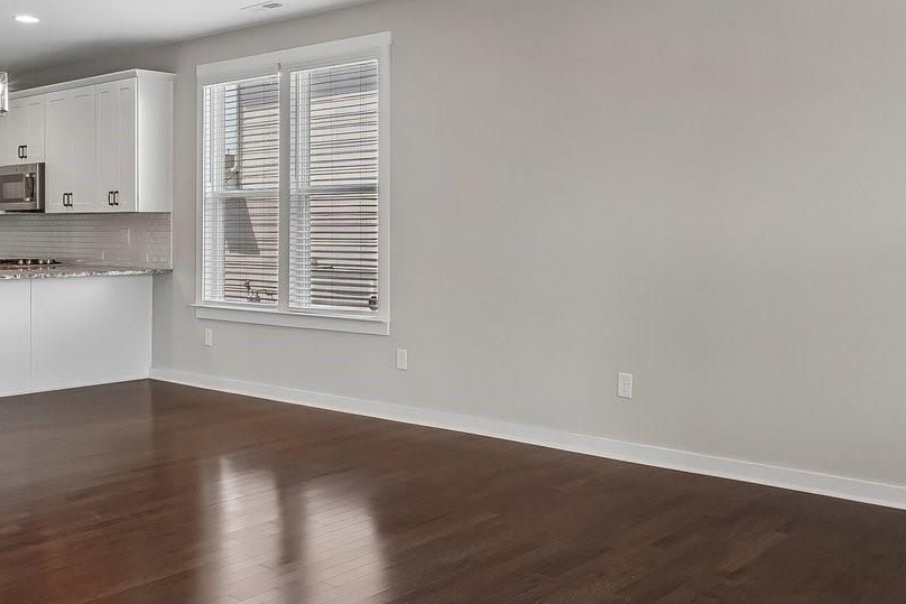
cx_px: 461
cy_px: 229
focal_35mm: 38
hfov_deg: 50.7
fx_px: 956
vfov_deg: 34.9
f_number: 8
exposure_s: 1/15
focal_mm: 10
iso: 400
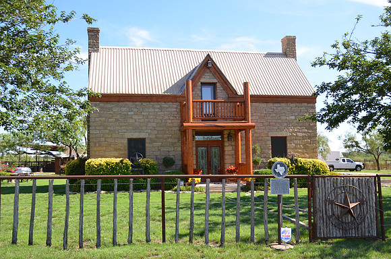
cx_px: 196
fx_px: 390
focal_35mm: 36
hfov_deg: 53.2
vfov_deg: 36.7
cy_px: 130
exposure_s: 1/250
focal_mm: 24
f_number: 5.6
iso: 100
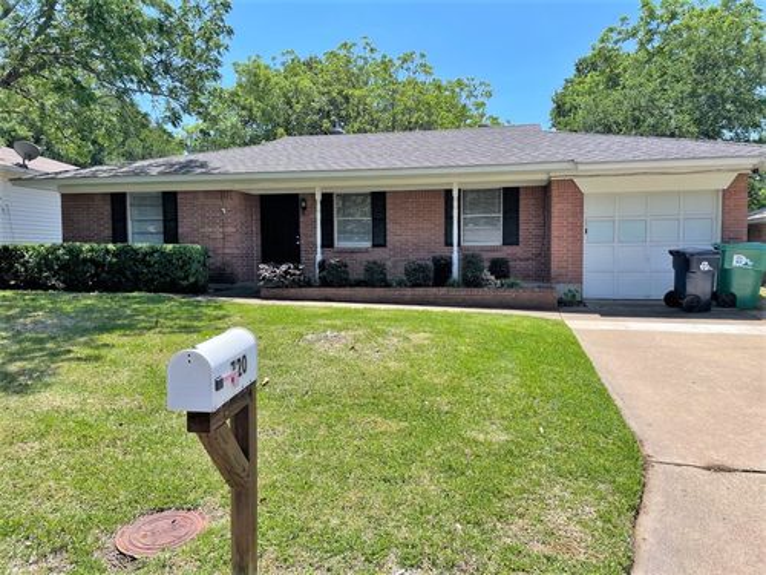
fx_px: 575
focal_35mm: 26
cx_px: 383
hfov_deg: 67.3
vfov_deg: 53.1
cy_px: 288
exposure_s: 1/2304
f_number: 1.6
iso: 32
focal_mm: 4.2
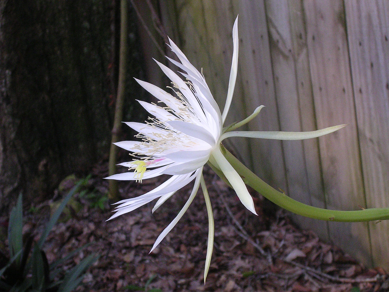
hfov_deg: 20.7
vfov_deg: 15.6
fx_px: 1068
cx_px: 194
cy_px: 146
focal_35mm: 95
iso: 400
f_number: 4.4
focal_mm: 14.5
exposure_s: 1/69.3
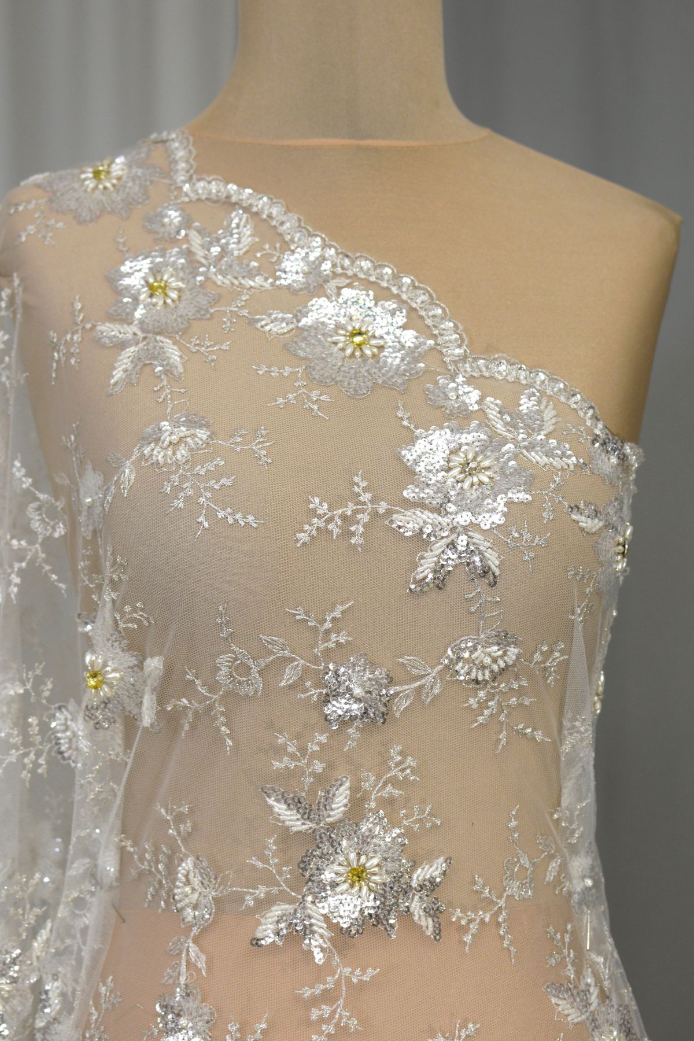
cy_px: 520
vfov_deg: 37.9
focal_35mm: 52
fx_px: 1518
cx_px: 347
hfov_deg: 25.8
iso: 400
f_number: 4.5
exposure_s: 1/80
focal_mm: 35
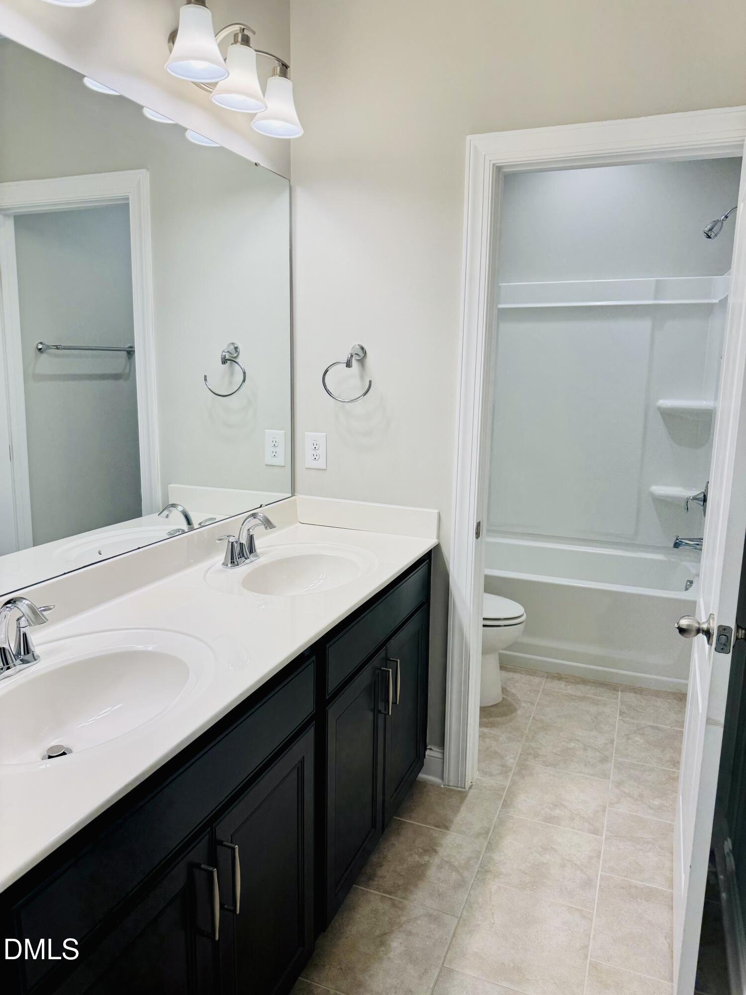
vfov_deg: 71.6
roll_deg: -0.3
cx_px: 373
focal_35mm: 24
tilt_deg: -10.4
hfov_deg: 56.8
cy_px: 498
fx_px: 690
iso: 50
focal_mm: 6.86
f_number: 1.78
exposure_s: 1/125
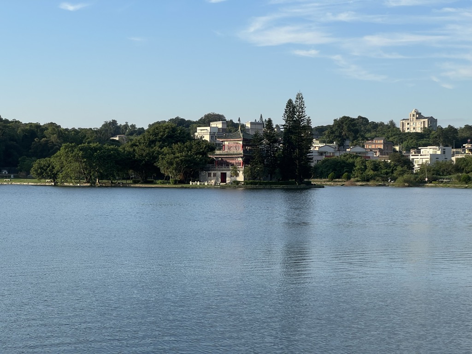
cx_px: 236
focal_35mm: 77
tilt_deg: -1.1
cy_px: 177
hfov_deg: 25.3
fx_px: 1050
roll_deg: -0.9
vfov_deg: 19.1
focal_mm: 9
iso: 32
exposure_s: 1/499
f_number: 2.8
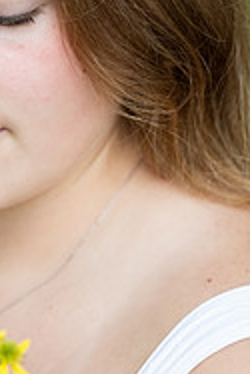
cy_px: 202
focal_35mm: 433
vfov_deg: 4.8
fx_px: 4502
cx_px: -42
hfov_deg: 3.2
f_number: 3.2
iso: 1000
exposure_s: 1/200
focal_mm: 180
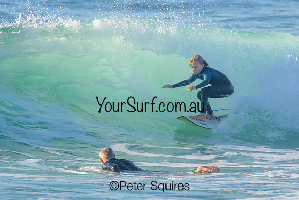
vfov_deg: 1.3
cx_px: 164
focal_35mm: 1033
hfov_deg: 2.0
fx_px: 8577
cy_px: 78
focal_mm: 800
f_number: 11
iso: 1250
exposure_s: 1/2000
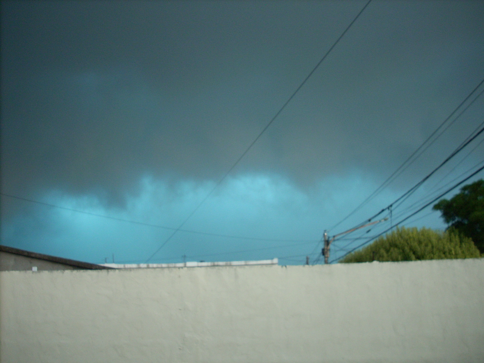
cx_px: 242
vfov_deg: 38.7
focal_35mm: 37
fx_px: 517
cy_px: 182
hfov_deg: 50.1
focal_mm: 6.2
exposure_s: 1/30
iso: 154
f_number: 2.8
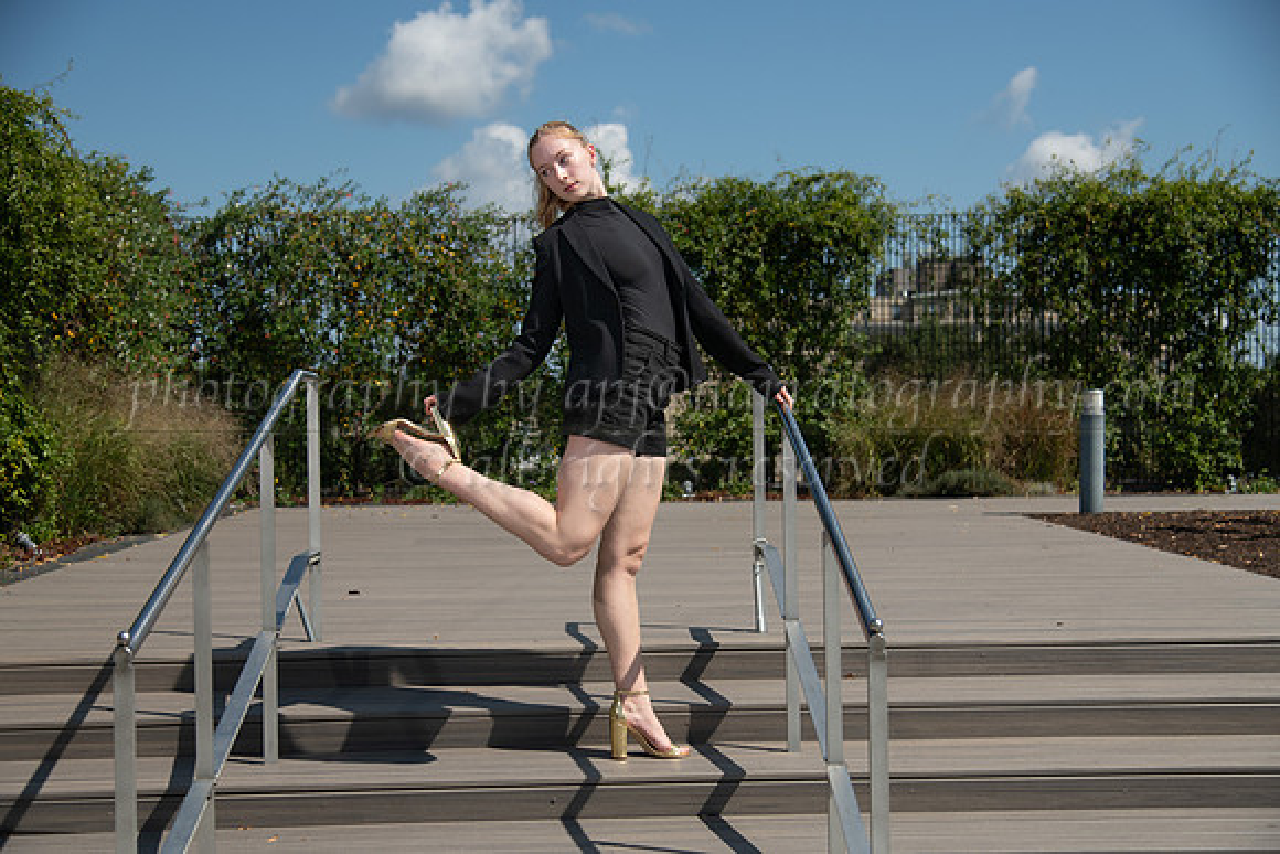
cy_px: 427
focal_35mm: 49
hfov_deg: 40.5
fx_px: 1735
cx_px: 640
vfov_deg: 27.6
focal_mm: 48
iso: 200
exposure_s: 1/4000
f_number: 4
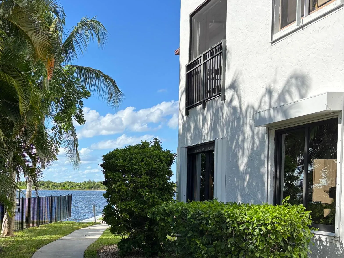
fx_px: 477
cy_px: 202
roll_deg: -0.4
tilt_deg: -1.3
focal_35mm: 48
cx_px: 56
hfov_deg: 37.8
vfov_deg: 29.6
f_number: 1.6
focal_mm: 5.96
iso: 50
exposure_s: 1/1418
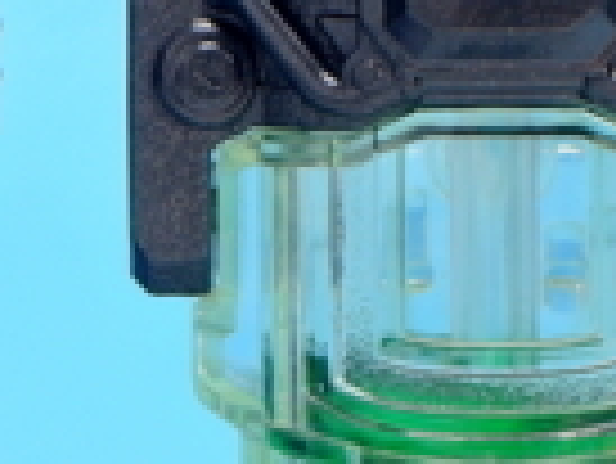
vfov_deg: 2.8
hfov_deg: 3.8
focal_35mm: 526
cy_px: 401
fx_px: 9369
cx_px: 63
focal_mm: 25.5
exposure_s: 1
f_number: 5.6
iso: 80
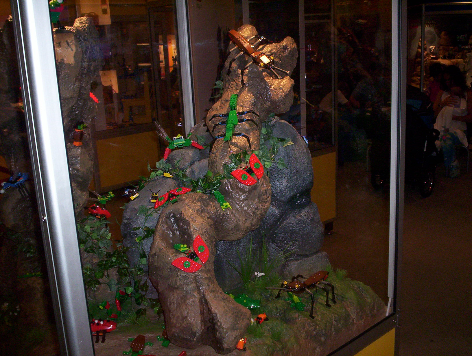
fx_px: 519
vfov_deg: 37.9
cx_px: 236
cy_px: 178
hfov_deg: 48.9
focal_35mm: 38
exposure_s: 1/60
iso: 140
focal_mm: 4.99
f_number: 4.5
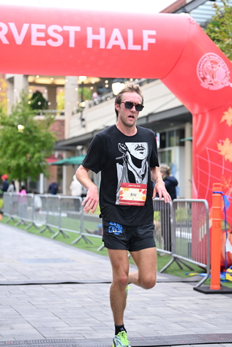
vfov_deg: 25.0
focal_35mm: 81
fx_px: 782
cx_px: 131
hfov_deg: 16.9
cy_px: 153
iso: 1600
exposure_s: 1/640
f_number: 2.8
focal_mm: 70
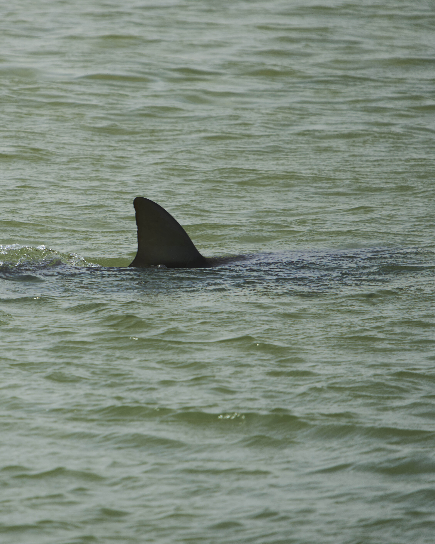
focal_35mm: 845
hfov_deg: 1.8
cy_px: 272
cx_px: 111
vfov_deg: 2.3
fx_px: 13599
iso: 50
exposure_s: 1/800
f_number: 6.3
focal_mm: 600
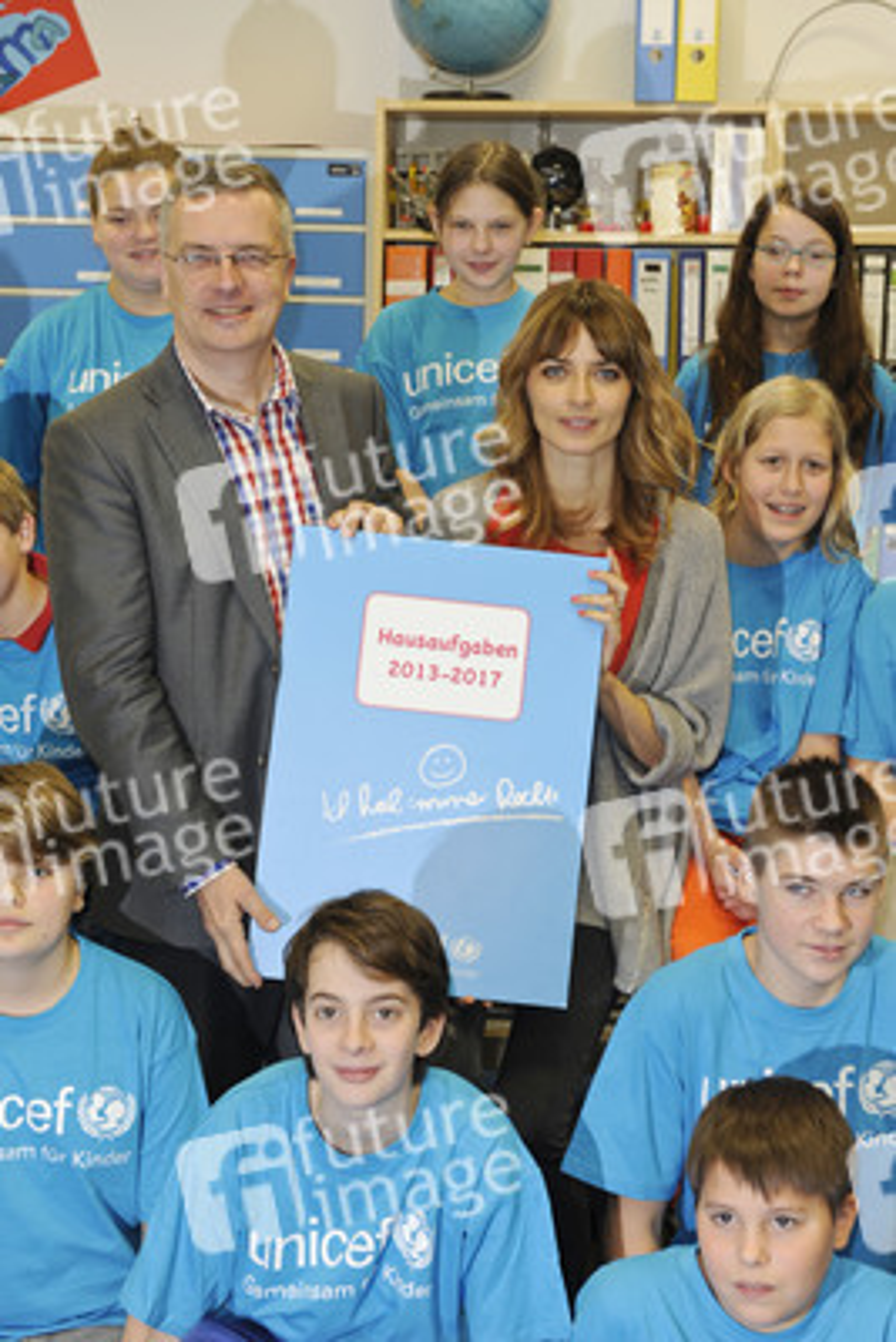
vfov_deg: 32.4
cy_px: 671
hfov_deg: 21.9
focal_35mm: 62
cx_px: 448
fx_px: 2312
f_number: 5.6
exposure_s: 1/80
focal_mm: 62
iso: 1000
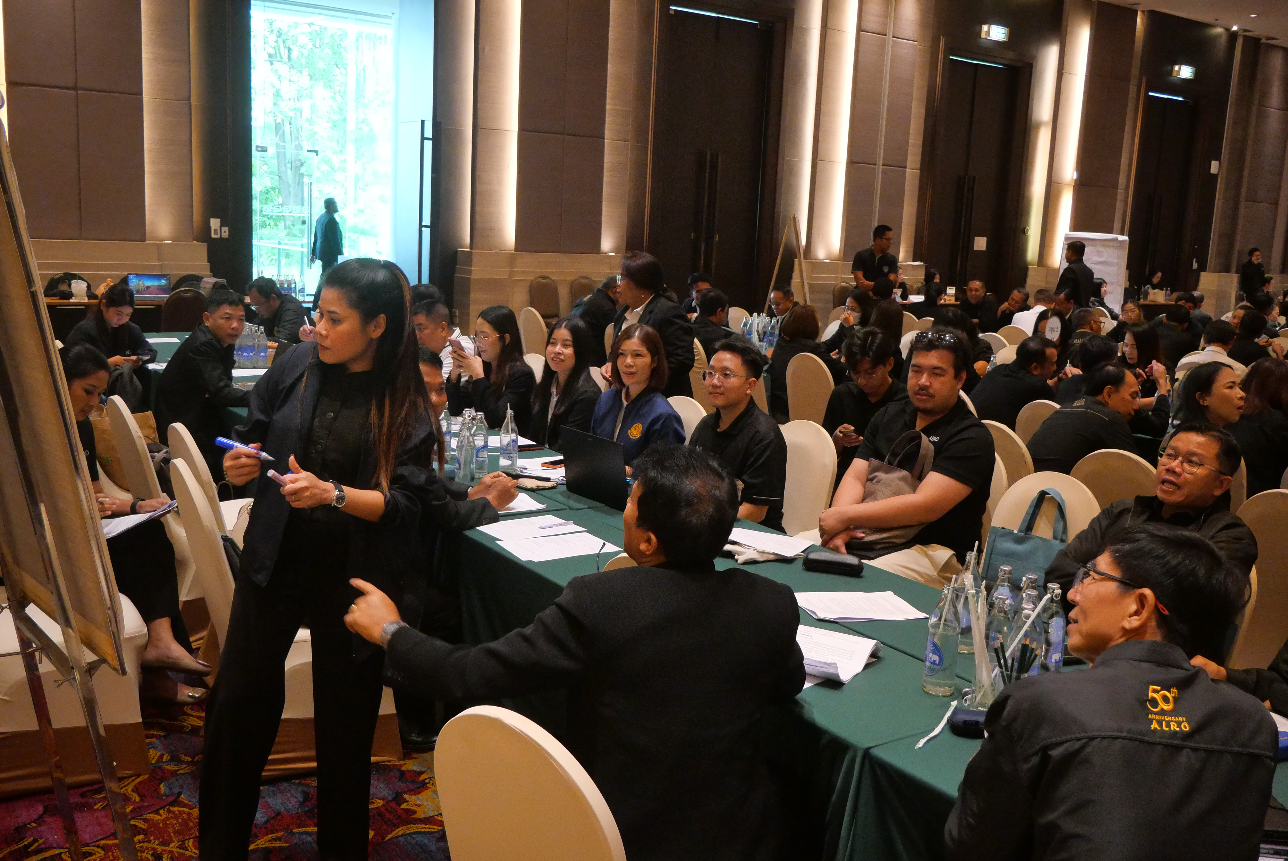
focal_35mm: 31
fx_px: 1110
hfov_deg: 60.3
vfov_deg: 42.4
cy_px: 430
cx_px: 644
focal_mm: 15
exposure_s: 1/160
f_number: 4.5
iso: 3200
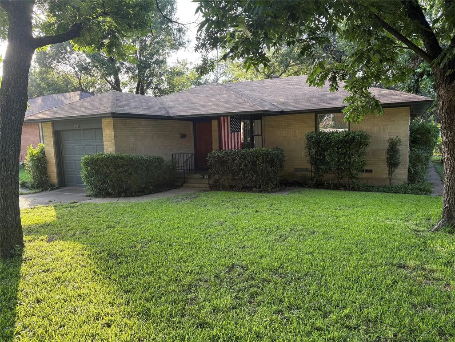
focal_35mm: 26
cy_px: 171
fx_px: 342
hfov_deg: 67.3
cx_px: 228
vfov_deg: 53.1
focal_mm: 5.96
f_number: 1.6
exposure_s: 1/243
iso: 80
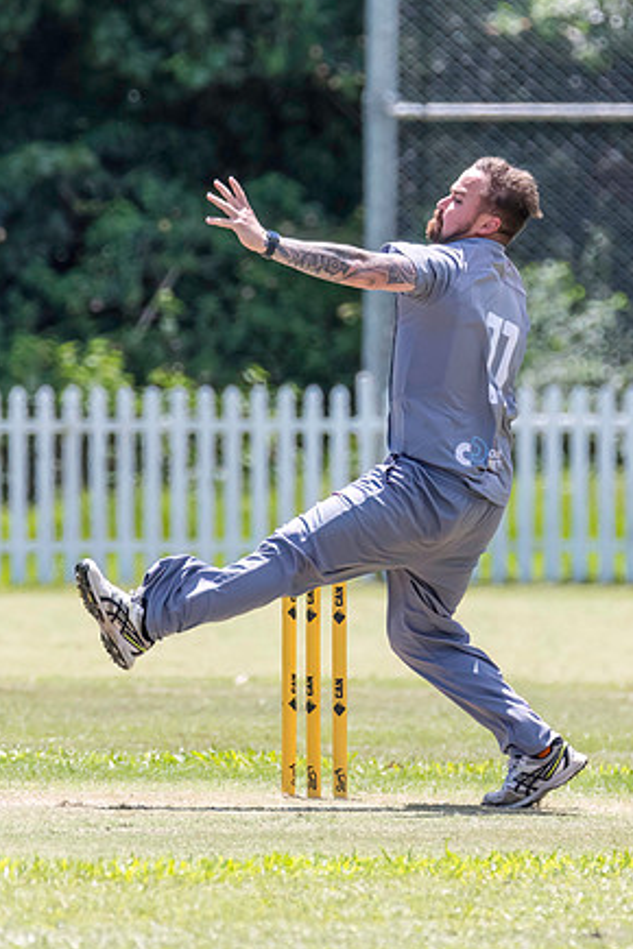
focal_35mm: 1068
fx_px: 28166
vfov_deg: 1.9
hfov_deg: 1.3
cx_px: 348
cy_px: 466
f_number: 6.3
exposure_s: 1/2000
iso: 1000
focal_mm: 500
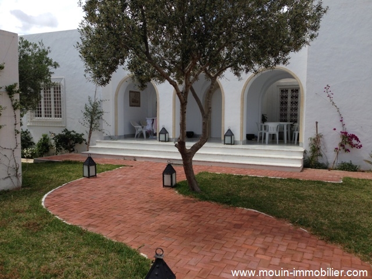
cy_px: 140
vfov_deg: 42.9
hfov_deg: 55.4
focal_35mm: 33
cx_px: 186
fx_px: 355
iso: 50
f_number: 2.4
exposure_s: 1/1391
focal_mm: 4.12
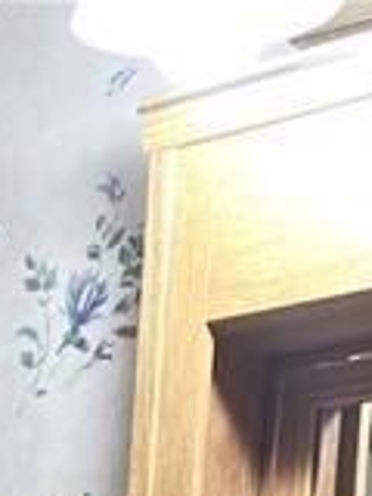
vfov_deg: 10.3
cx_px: -409
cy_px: 1187
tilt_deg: -4.2
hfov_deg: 8.4
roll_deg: -3.4
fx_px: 2379
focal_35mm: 166
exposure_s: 1/60
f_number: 1.8
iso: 64
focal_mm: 4.25
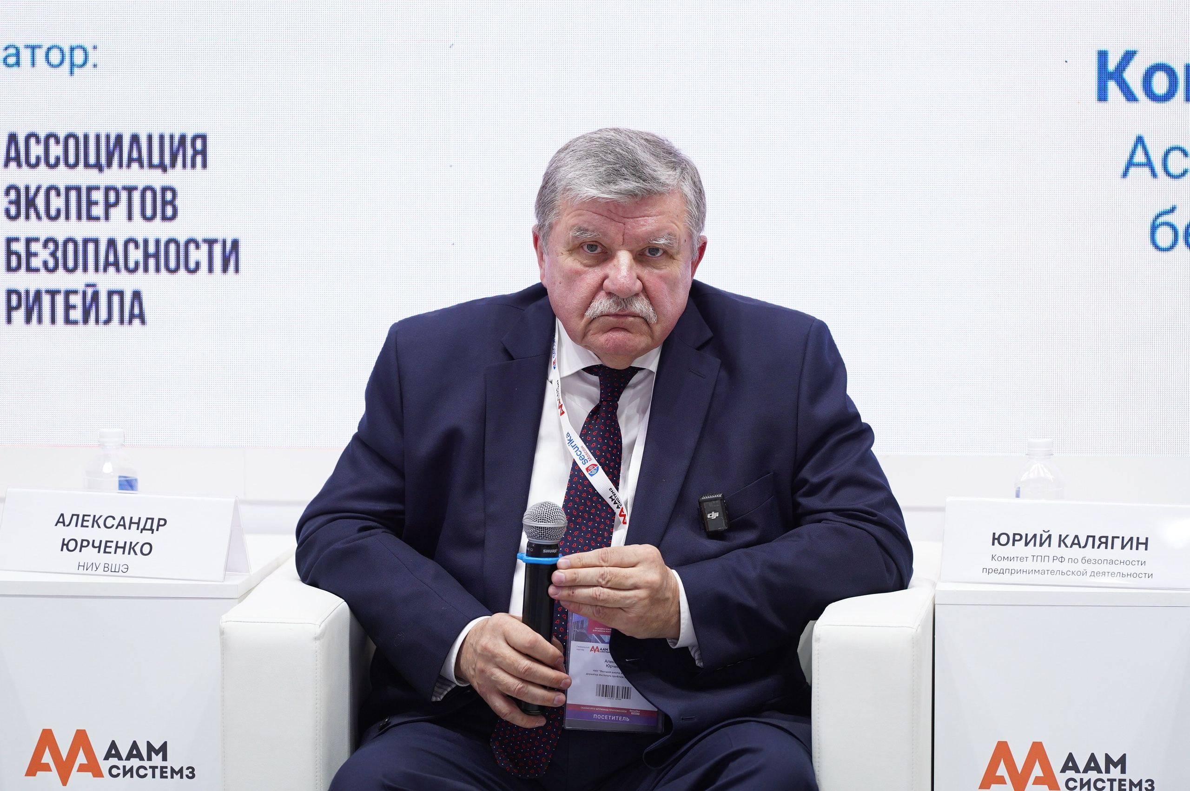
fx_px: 6506
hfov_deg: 10.5
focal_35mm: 197
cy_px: 396
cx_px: 595
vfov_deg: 7.0
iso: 640
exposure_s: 1/100
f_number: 3.2
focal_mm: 197
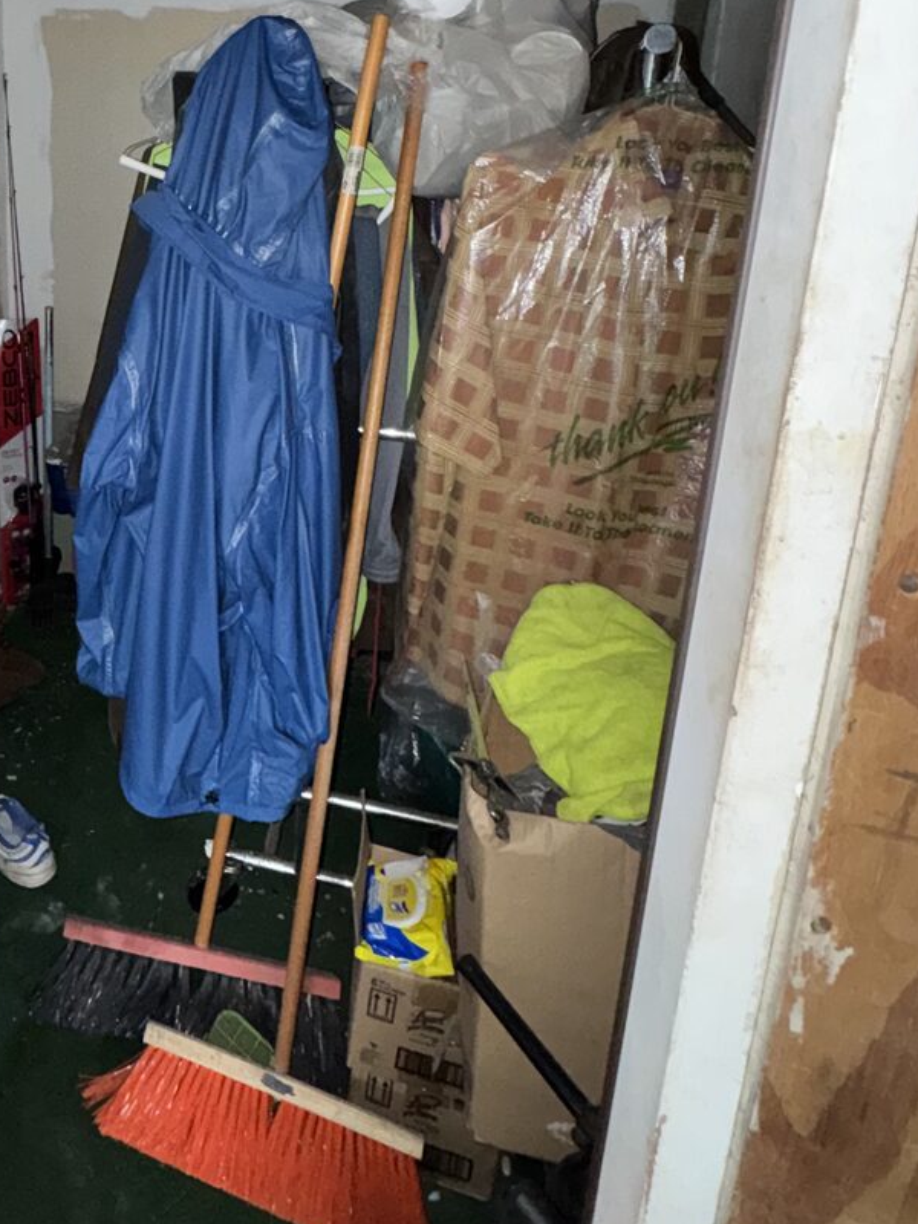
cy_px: 356
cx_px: 90
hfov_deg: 45.1
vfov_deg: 61.0
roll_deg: +0.8
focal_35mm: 28
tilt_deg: -13.2
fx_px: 990
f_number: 2.2
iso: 320
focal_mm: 2.22
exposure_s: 1/26
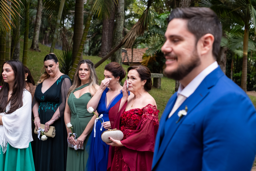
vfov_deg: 24.5
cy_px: 82
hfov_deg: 36.0
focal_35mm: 55
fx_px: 394
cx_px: 134
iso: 800
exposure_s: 1/125
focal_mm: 35
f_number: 3.6
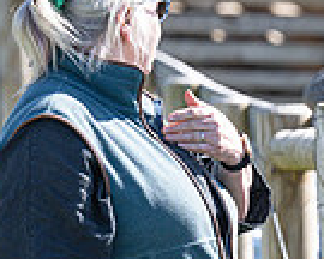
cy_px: 347
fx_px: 8189
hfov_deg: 2.3
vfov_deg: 1.8
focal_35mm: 854
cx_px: 135
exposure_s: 1/2000
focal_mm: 165
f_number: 4
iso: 560
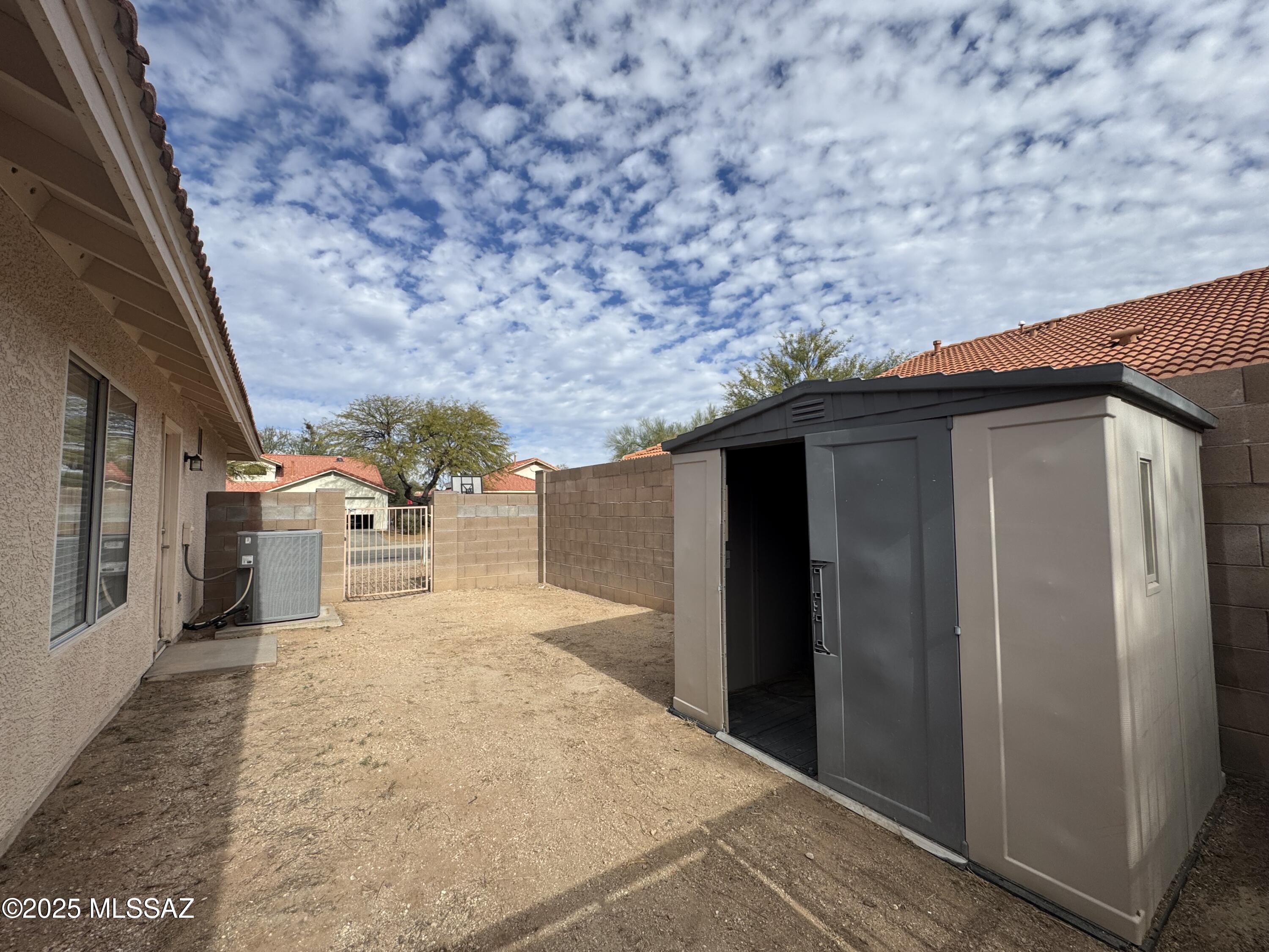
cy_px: 476
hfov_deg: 102.1
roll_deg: +0.7
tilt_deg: +3.4
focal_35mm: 14
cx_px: 634
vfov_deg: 85.7
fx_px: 513
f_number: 2.2
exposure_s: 1/2674
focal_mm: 2.22
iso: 40
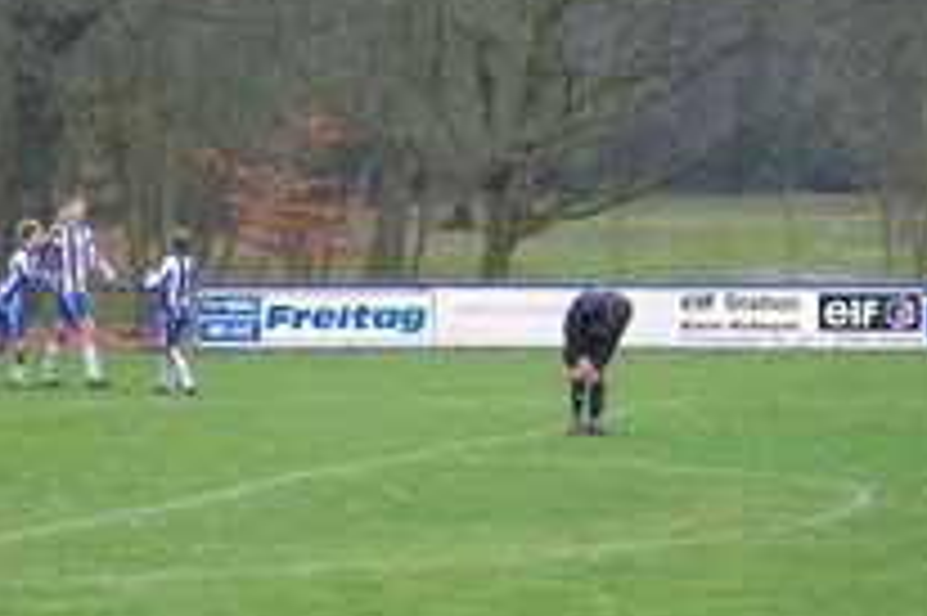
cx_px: 284
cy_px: 272
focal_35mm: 235
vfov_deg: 5.8
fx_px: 6046
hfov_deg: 8.8
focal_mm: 16.5
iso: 200
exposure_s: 1/50
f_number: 5.3
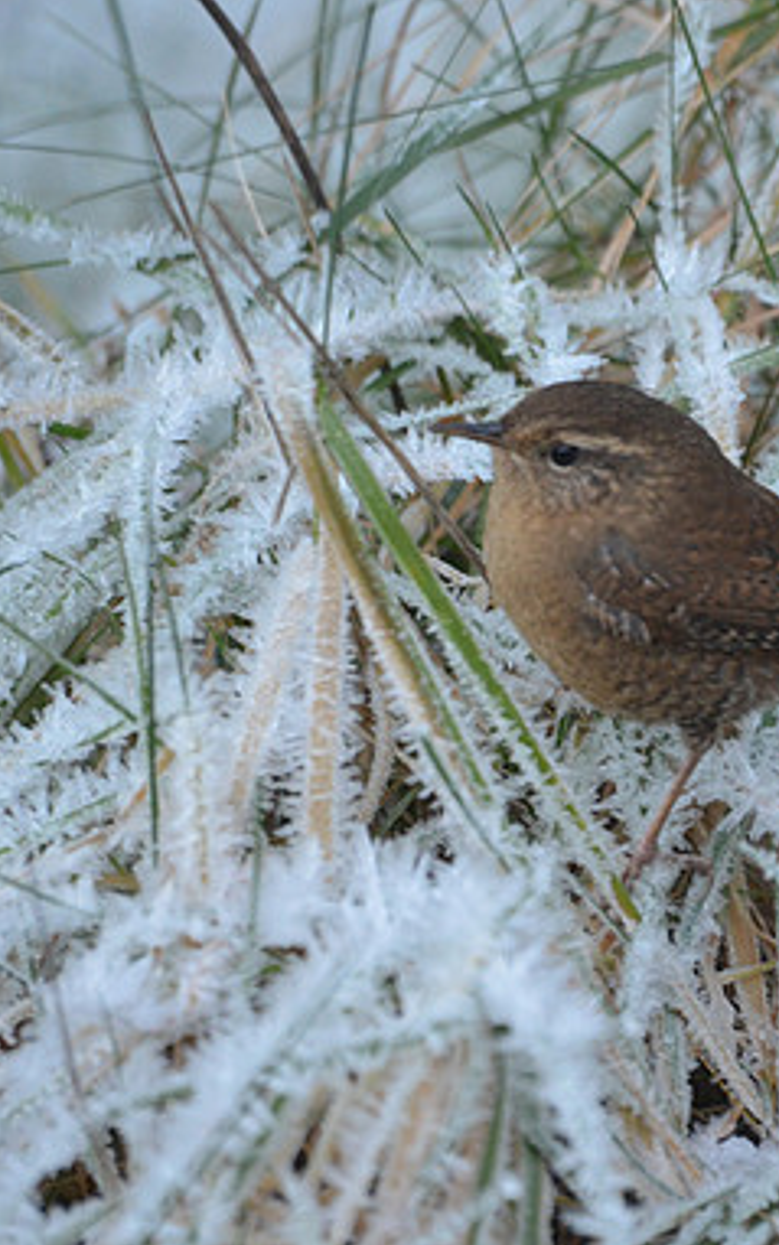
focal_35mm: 695
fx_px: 23590
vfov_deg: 3.0
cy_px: 622
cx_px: 782
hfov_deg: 1.9
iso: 1600
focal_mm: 300
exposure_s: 1/320
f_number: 5.6
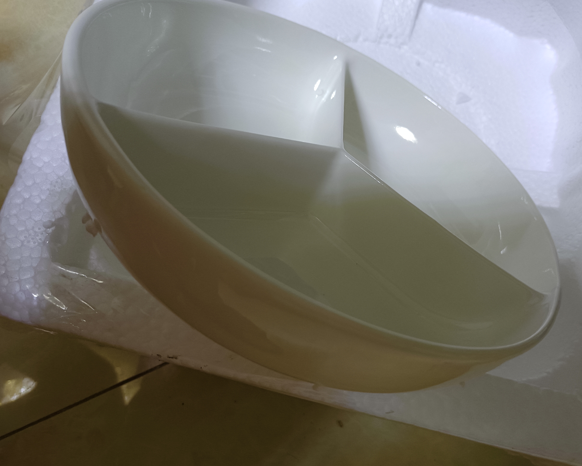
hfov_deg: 58.5
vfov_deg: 48.5
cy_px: 217
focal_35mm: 30
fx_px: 517
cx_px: 332
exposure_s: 1/33.3
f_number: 1.8
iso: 1243
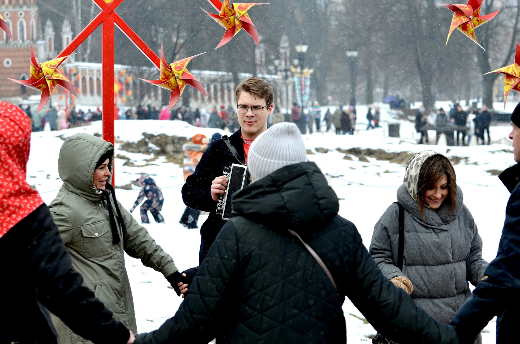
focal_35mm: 123
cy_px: 172
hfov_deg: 16.7
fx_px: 1773
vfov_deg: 11.1
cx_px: 260
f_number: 5
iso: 200
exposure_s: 1/400
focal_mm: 82
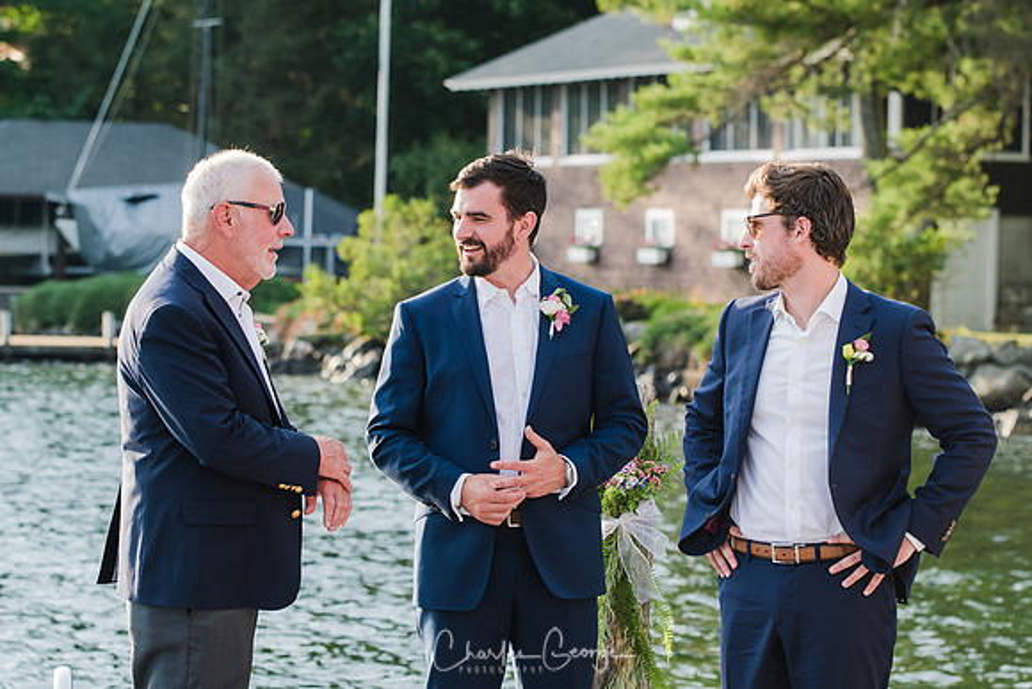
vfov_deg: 9.9
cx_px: 516
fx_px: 3957
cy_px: 344
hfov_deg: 14.9
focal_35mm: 138
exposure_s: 1/250
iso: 200
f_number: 4.5
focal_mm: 92
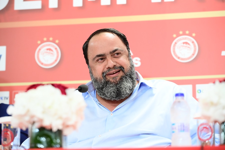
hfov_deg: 15.8
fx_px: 812
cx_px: 112
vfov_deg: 10.5
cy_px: 75
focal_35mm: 130
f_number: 3.2
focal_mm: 130
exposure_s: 1/320
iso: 3200
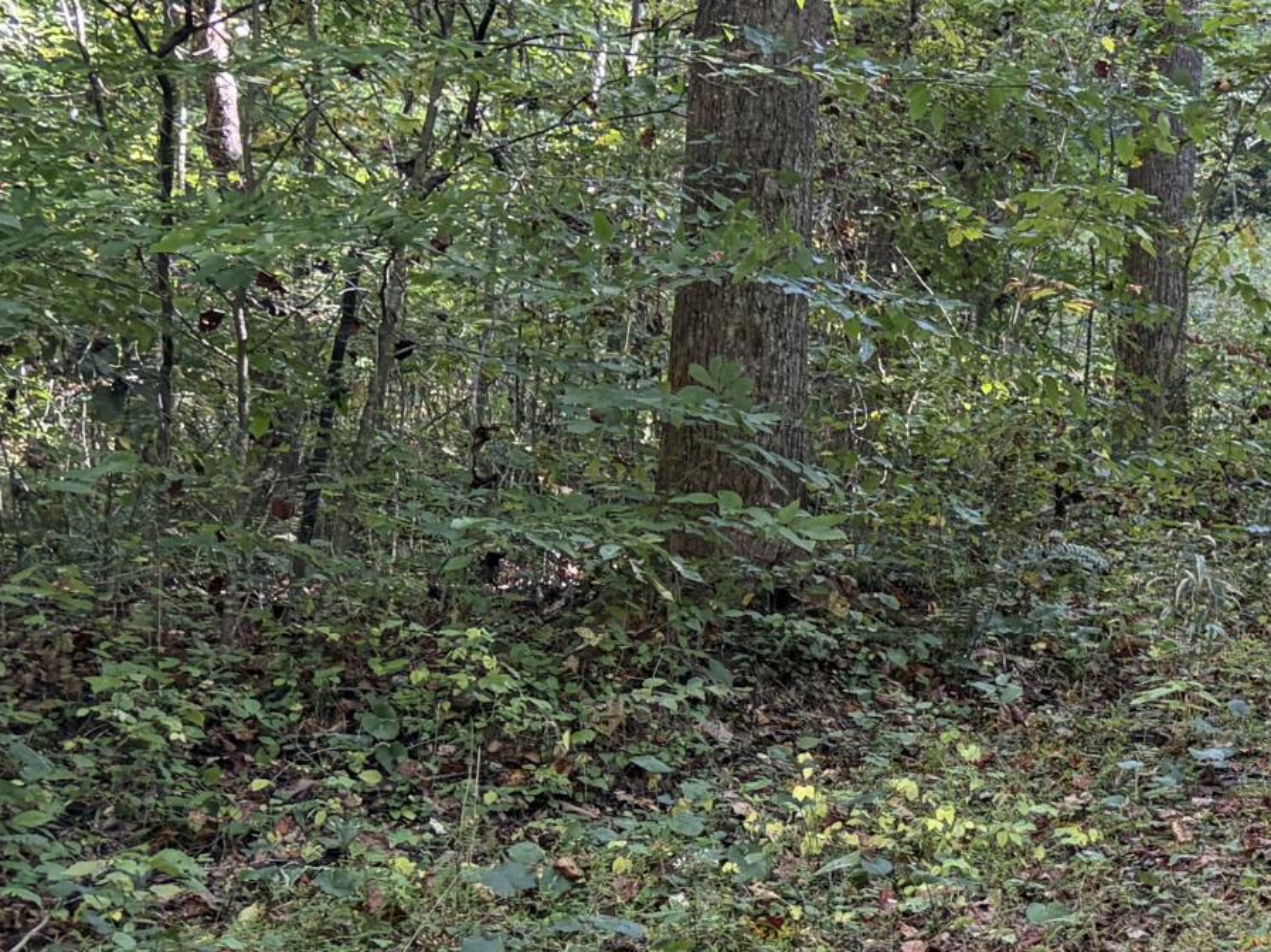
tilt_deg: +5.8
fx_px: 3193
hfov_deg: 19.6
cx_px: 1911
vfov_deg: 17.0
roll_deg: -1.6
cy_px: 528
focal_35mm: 87
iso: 125
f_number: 1.6
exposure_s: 1/84
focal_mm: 5.96
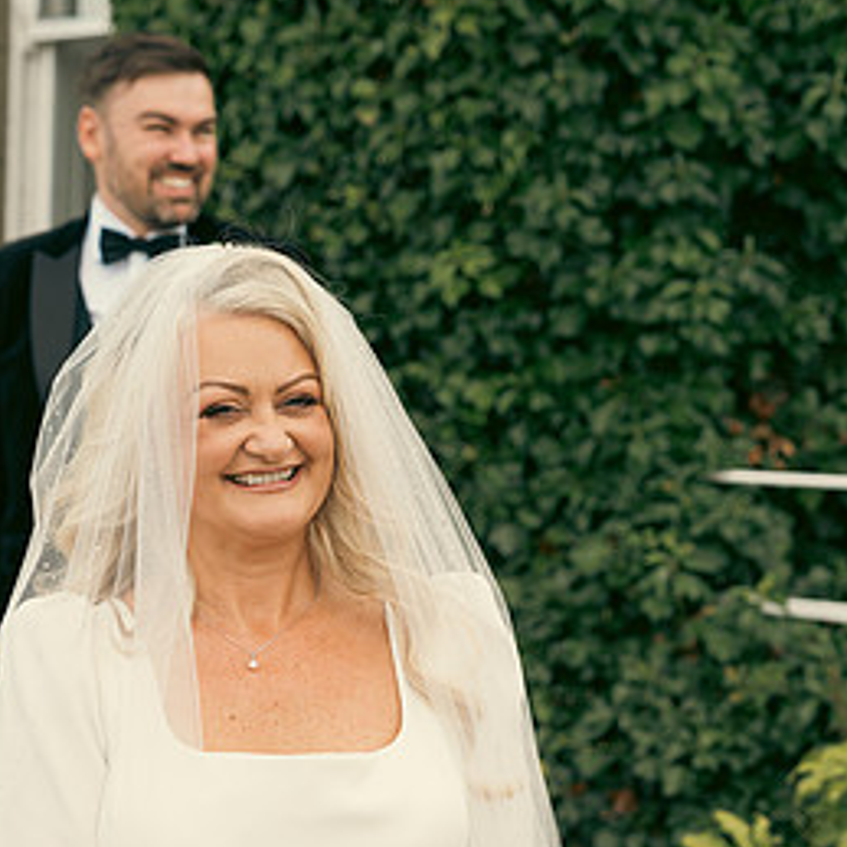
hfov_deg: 15.0
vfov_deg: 15.0
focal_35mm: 116
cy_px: 607
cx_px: 337
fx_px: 3211
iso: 125
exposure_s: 1/400
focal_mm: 61
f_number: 3.5
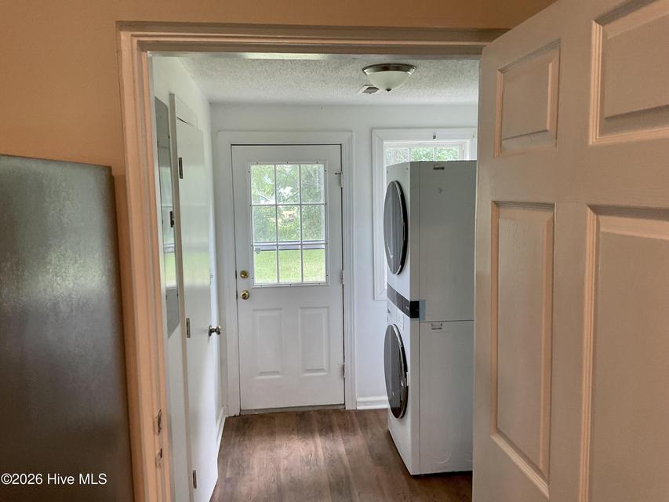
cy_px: 251
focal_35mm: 29
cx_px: 334
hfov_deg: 61.7
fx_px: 561
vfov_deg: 48.2
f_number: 1.8
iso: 80
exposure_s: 1/60
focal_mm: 3
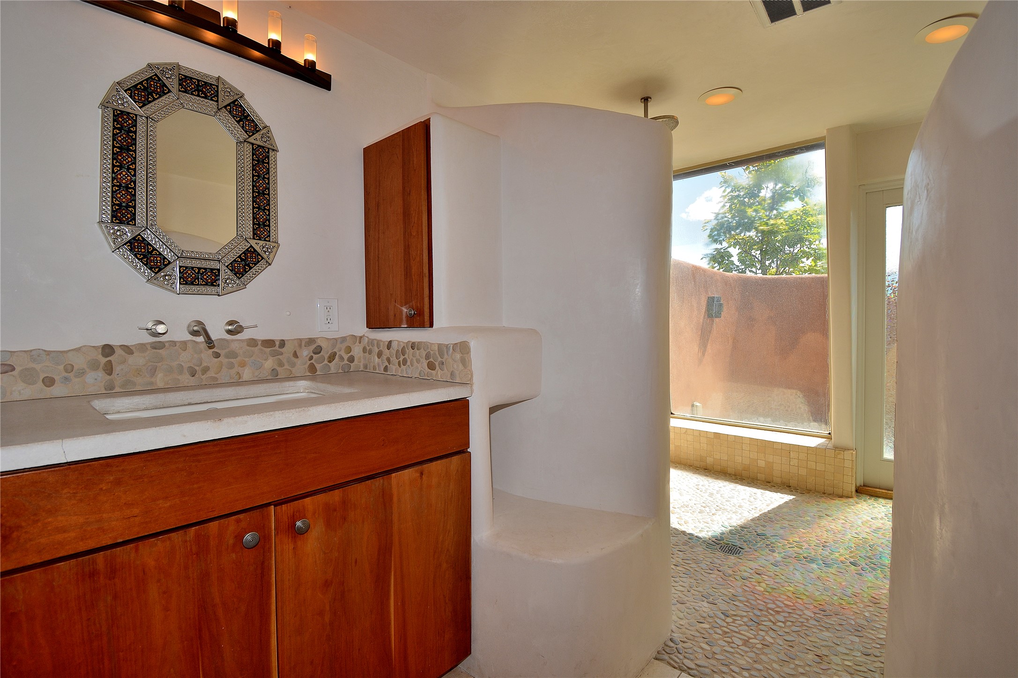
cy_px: 339
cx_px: 509
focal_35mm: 15
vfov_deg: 77.3
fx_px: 424
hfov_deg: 100.4
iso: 100
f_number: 5.6
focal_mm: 10
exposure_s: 1/200
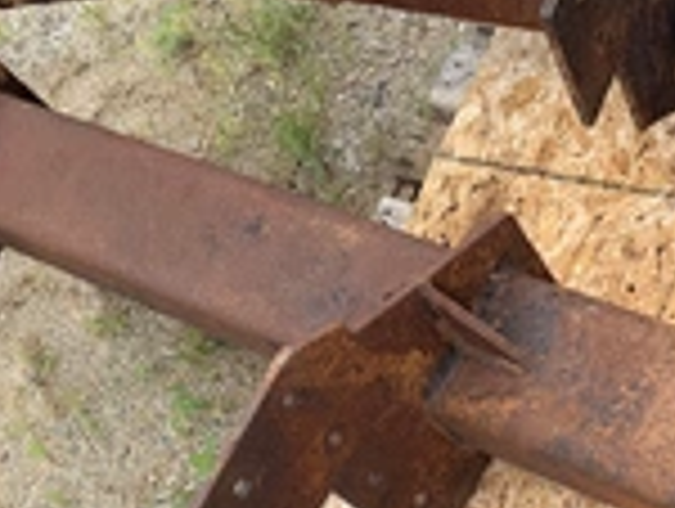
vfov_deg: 21.4
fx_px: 1250
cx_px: 558
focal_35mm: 64
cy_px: 607
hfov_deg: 29.4
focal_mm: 6.76
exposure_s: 1/643
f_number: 1.78
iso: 80
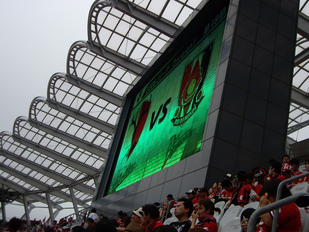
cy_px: 116
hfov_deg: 40.4
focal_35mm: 47
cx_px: 154
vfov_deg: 30.9
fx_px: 420
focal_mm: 7.6
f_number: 3
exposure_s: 1/250
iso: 100
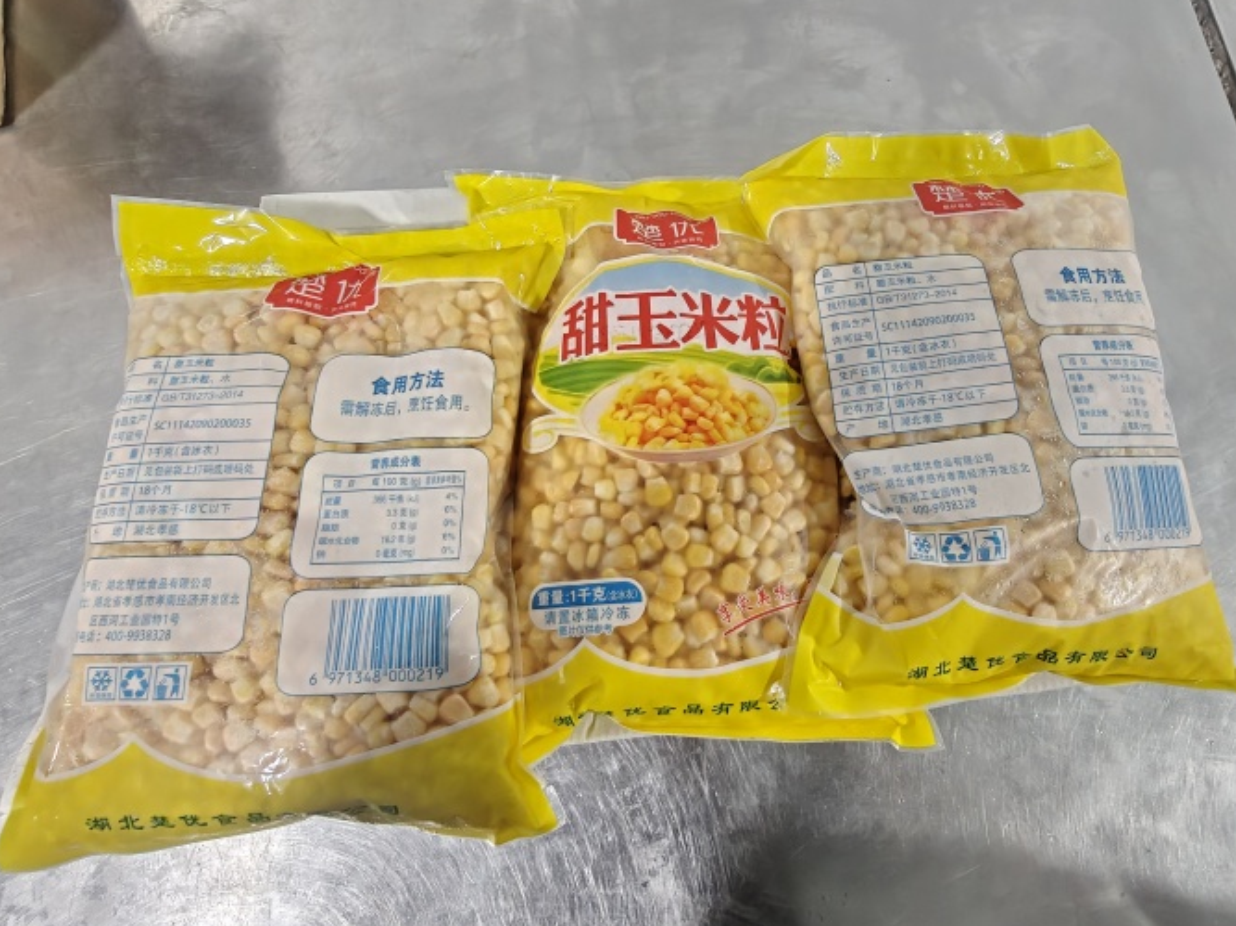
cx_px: 700
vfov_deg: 71.5
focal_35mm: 18
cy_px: 441
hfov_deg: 87.3
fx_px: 643
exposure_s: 1/63
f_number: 2
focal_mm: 2.3
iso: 6400
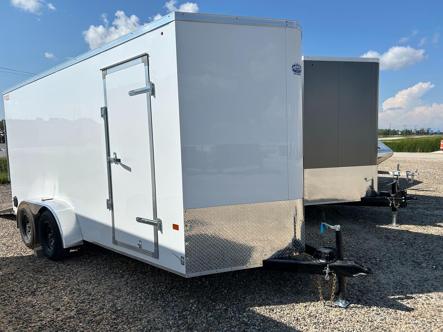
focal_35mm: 26
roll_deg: +0.0
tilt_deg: -3.6
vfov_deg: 53.1
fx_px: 333
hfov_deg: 67.3
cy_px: 166
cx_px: 222
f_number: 1.5
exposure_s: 1/8000
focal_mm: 5.7
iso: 50
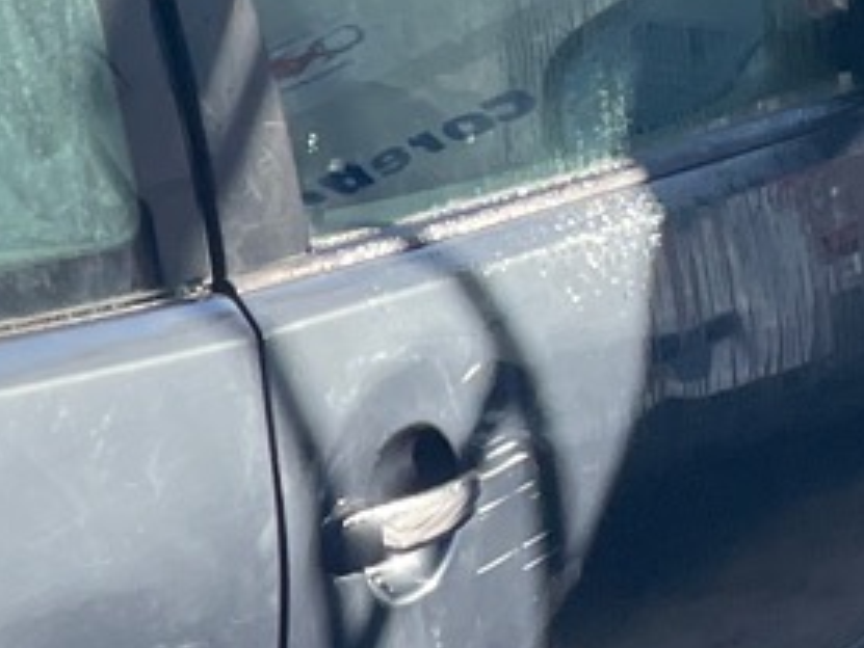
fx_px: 4220
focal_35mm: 169
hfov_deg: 10.2
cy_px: 1016
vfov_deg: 8.6
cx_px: -1201
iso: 32
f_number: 1.6
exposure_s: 1/1182
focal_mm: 4.2
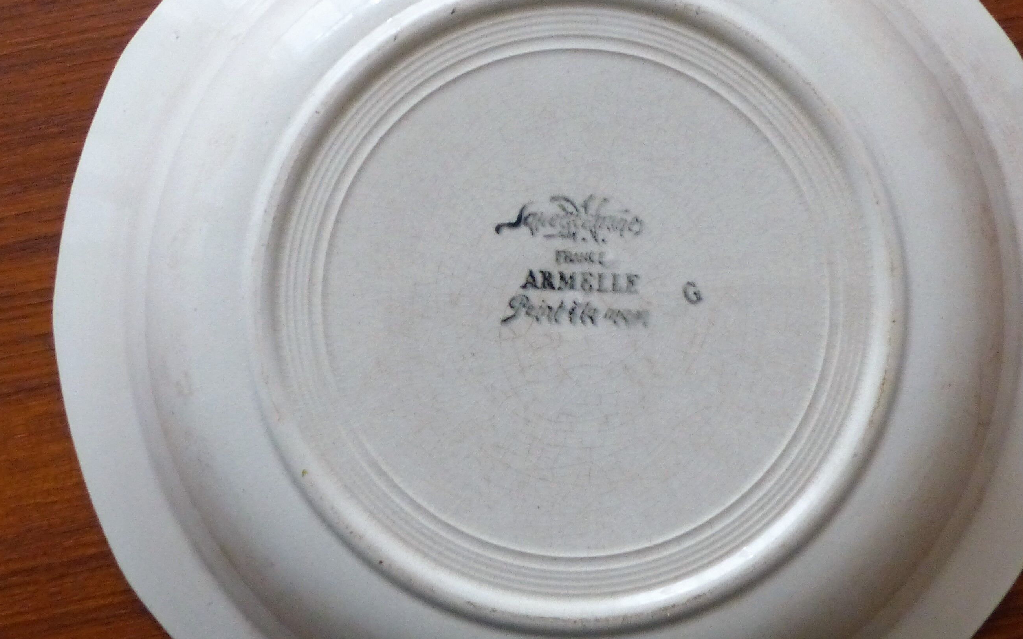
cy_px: 342
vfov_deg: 22.7
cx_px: 594
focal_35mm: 57
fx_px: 1589
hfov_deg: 35.6
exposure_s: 1/30
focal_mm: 6.2
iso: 400
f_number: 2.8
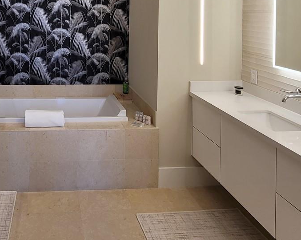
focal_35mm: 30
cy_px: 12
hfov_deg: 55.2
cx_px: 65
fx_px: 267
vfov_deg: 43.1
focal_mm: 2.2
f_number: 2.2
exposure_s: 1/59
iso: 80
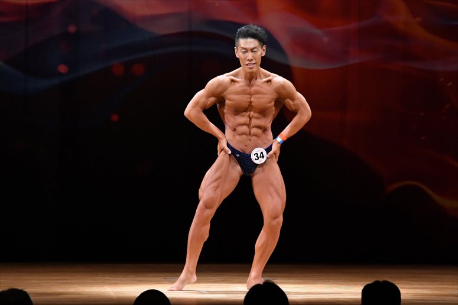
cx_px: 229
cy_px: 152
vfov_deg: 5.4
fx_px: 3243
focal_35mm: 255
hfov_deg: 8.1
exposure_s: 1/400
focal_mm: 170
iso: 4000
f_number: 5.6
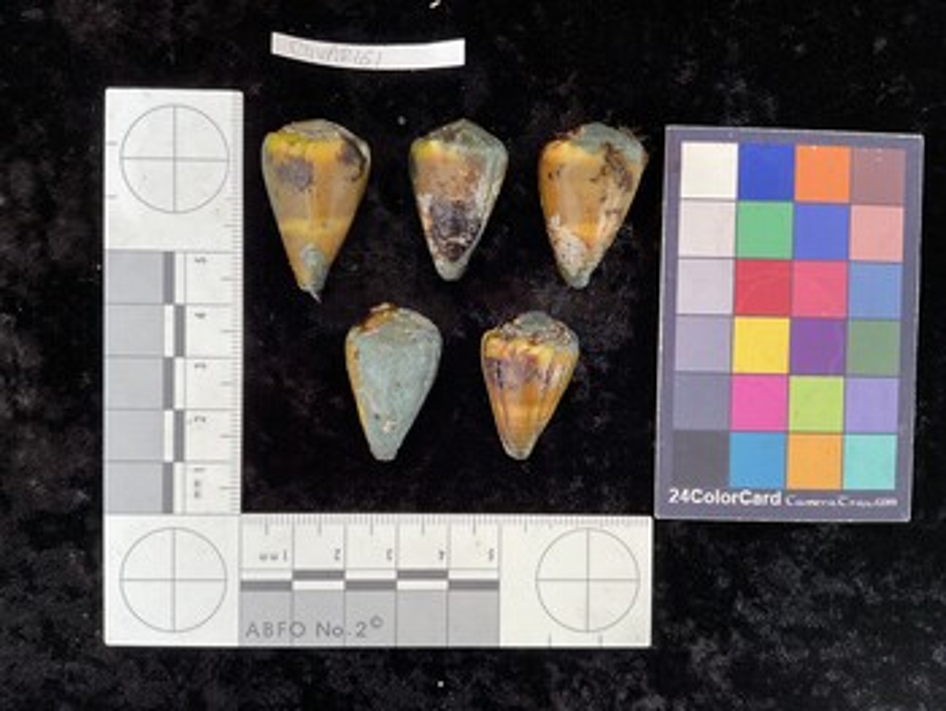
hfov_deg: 61.6
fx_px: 793
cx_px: 473
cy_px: 356
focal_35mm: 29
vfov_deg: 48.3
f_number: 1.8
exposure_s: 1/60
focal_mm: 3
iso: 64
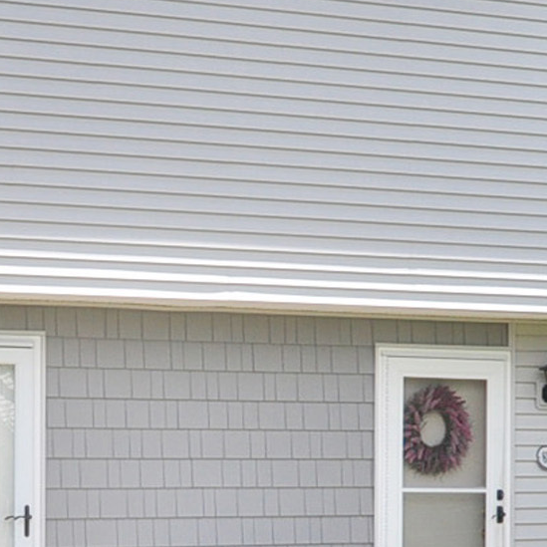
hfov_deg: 14.1
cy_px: 546
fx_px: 2163
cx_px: -49
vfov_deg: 14.2
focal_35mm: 121
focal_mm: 18
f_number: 8
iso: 320
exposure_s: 1/500
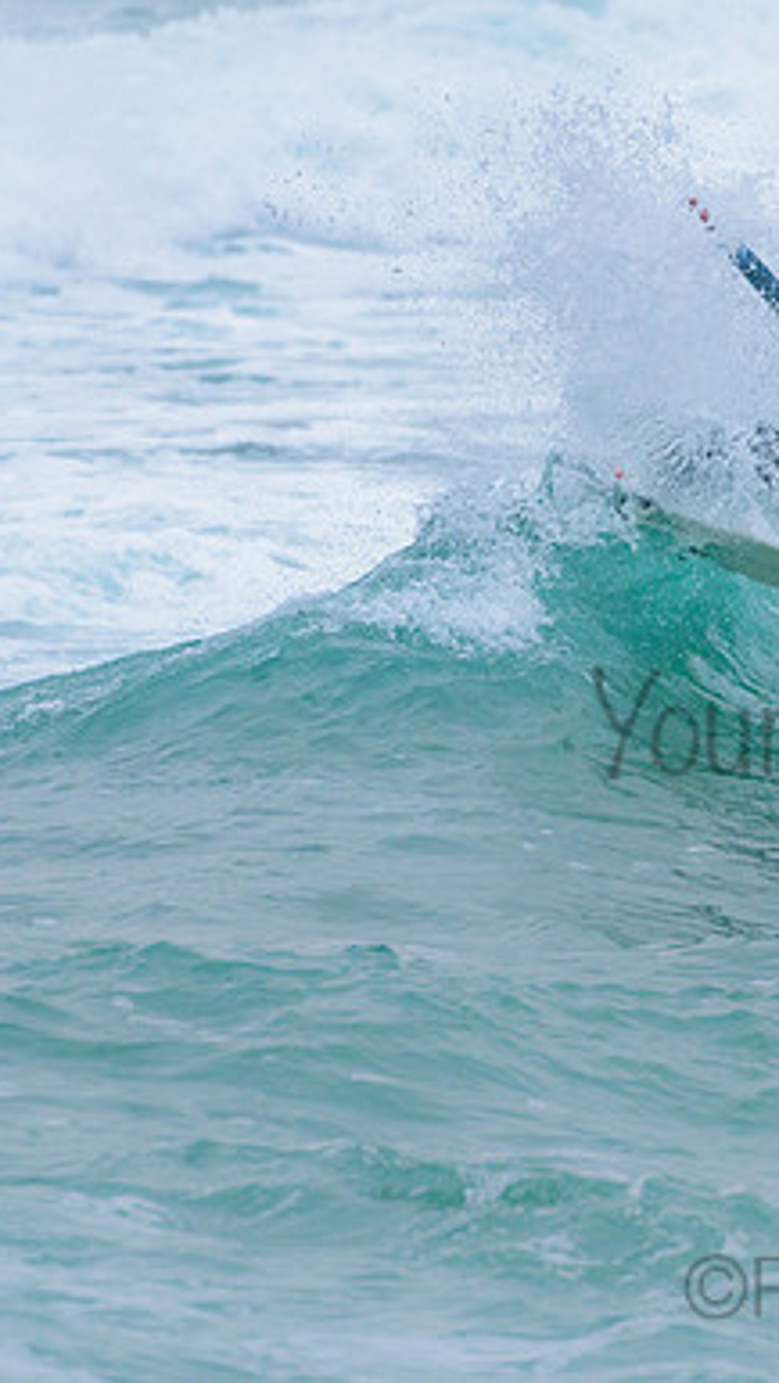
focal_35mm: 966
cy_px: 536
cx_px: 729
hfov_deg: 1.3
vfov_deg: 2.2
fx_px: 35419
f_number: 5.6
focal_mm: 500
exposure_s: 1/2000
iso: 1400
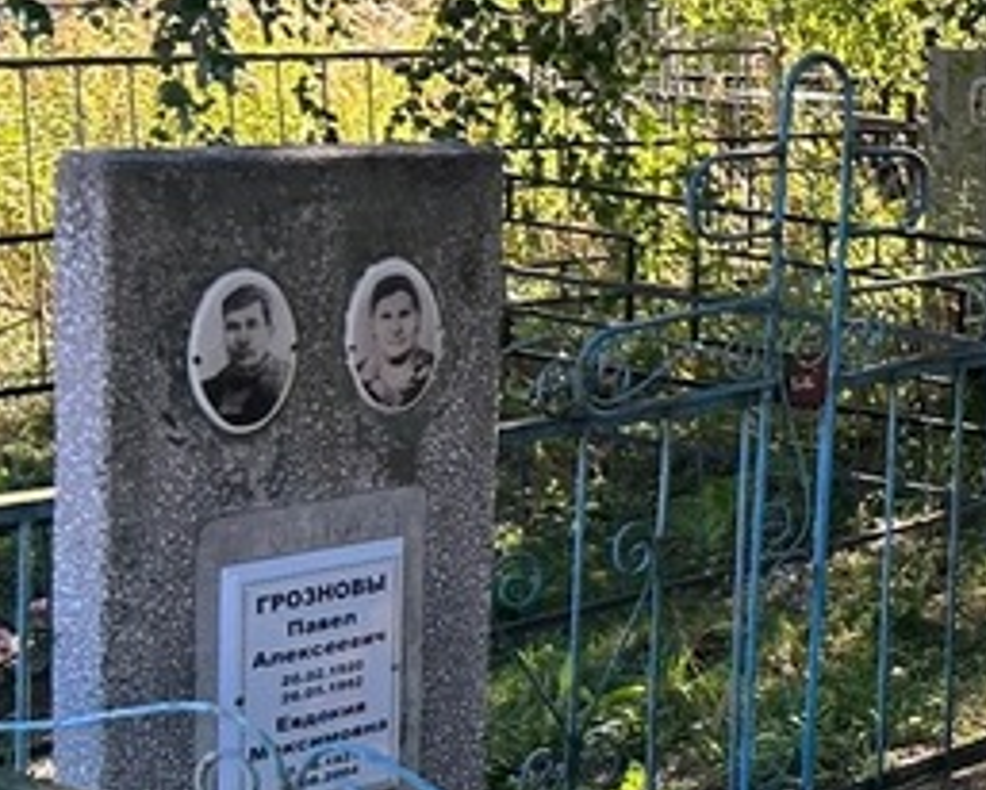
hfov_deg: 16.2
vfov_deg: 15.2
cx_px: 1746
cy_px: 583
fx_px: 2950
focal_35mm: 101
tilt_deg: -12.9
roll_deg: -2.3
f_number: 1.5
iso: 50
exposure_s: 1/473
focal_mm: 5.7
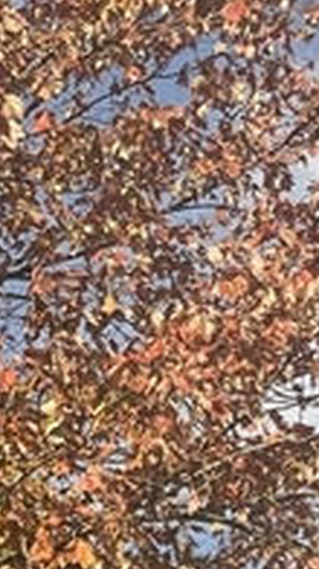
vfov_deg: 13.7
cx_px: -394
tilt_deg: +9.6
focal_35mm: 148
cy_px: 827
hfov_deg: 7.7
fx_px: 2229
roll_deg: +0.0
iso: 50
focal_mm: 5.1
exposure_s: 1/2268
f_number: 1.6
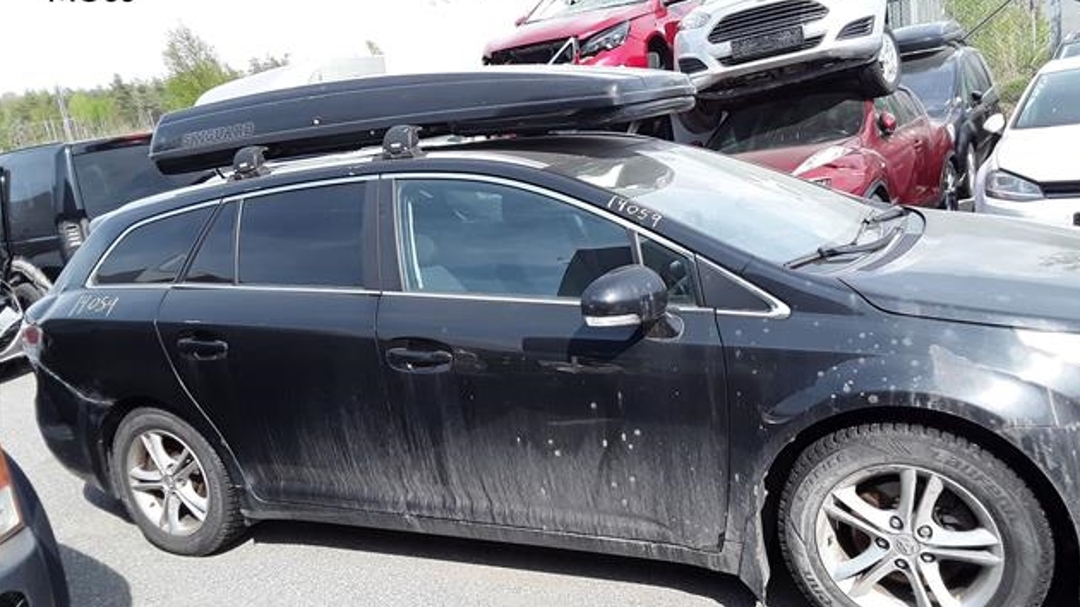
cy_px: 319
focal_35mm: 31
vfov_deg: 37.7
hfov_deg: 62.6
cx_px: 543
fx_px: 888
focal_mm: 2.91
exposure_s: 1/702
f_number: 1.9
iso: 40
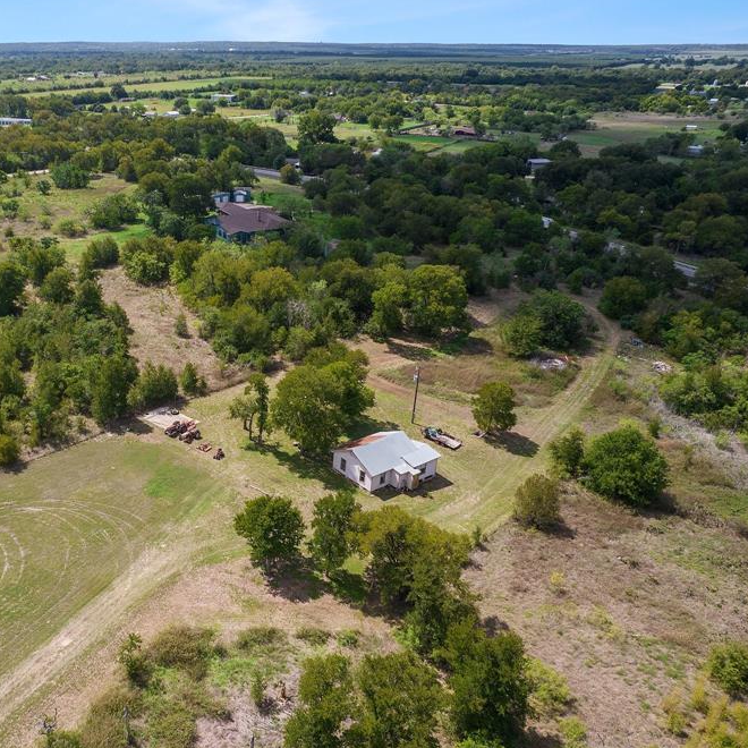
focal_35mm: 29
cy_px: 375
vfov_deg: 55.6
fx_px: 709
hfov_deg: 53.4
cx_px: 196
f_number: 2.8
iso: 110
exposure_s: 1/1250
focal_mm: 8.38
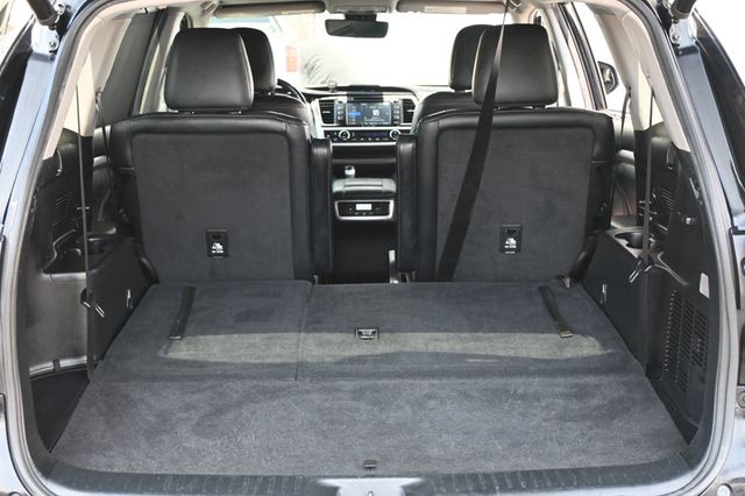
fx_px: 1055
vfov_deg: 26.5
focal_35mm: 51
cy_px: 248
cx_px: 372
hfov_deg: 38.9
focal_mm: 34
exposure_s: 1/125
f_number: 5
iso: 1100
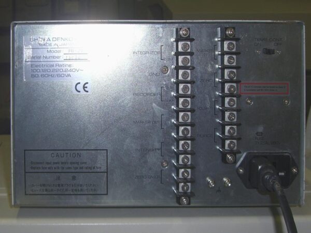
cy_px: 116
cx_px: 156
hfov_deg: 49.0
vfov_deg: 37.7
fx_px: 341
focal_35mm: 38
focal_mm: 6.2
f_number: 2.7
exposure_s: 1/60
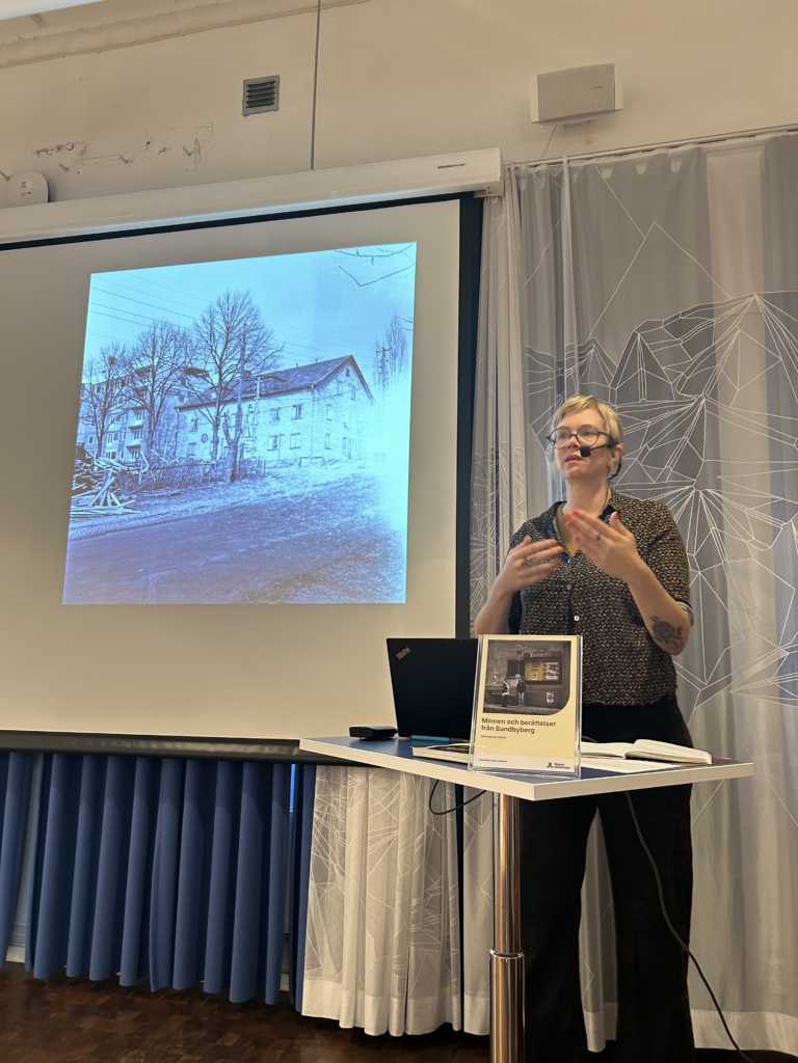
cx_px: 399
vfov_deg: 67.3
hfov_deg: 53.1
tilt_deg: +9.5
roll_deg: -0.5
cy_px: 532
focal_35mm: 26
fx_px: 799
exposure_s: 1/50
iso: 200
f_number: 1.5
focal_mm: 5.7
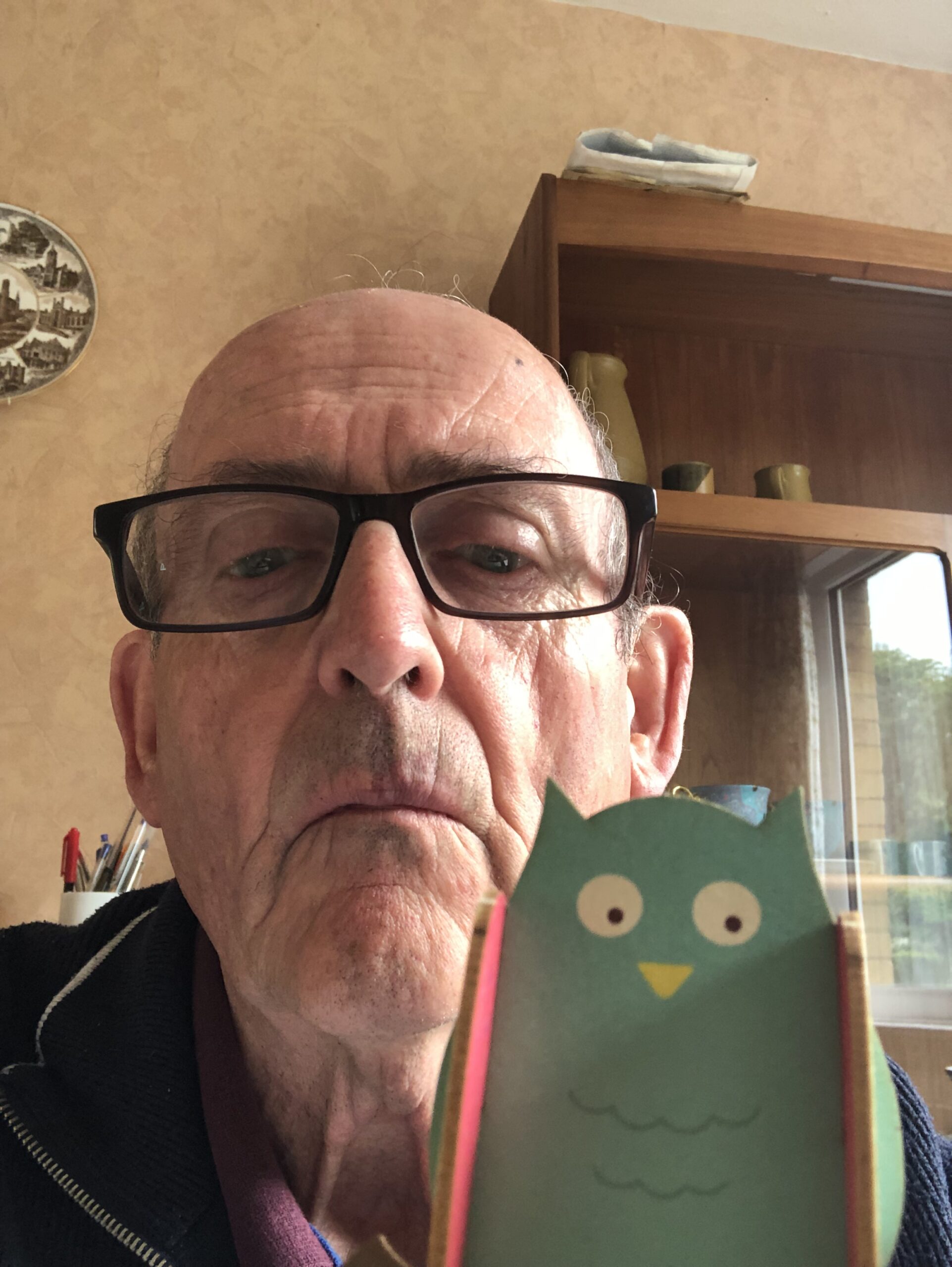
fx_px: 1172
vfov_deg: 56.8
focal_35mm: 32
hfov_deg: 44.2
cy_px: 634
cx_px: 476
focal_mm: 2.87
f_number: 2.2
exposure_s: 1/60
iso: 125
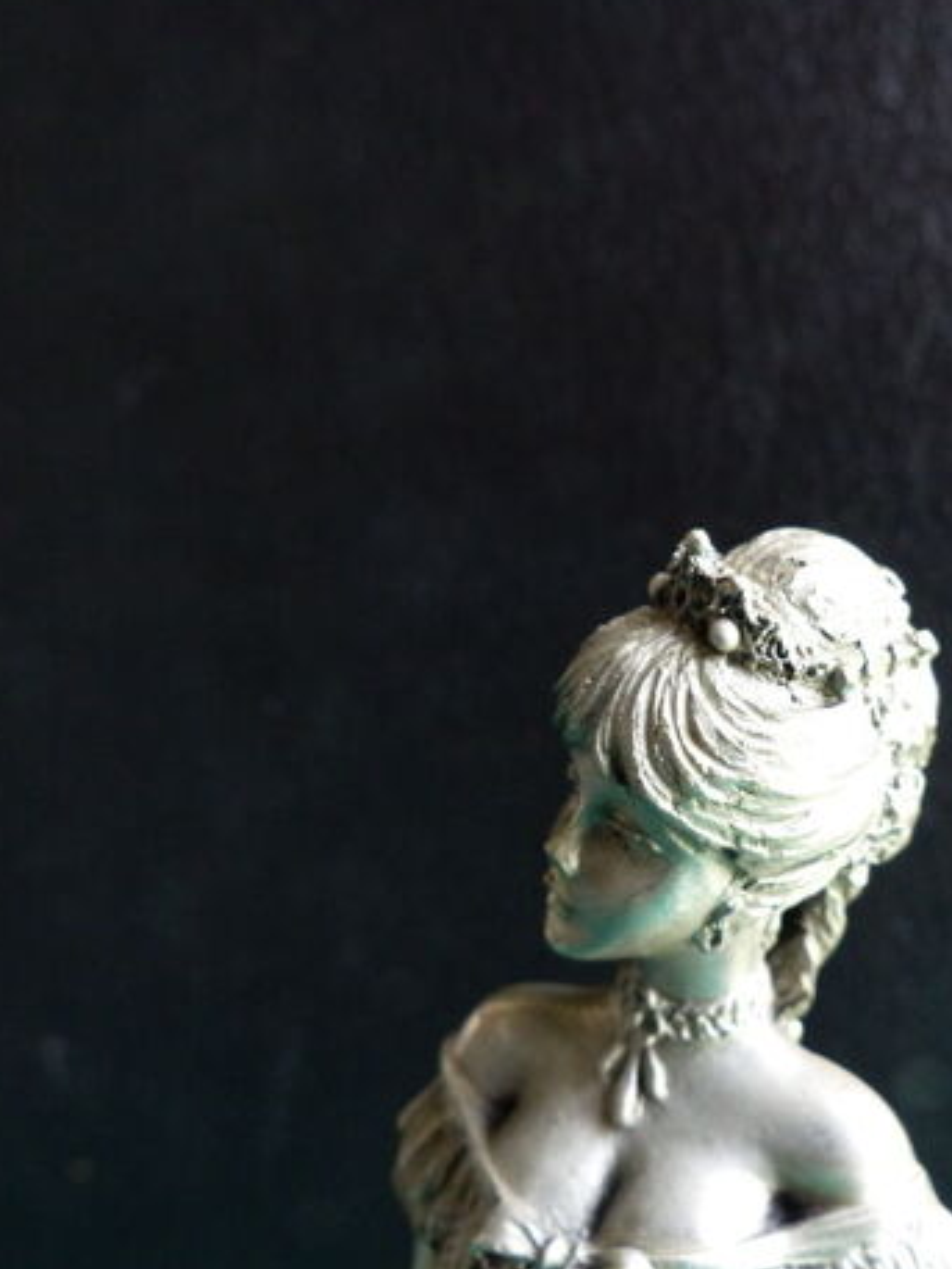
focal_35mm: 35
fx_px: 1283
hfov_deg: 40.1
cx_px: 647
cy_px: 672
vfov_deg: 52.6
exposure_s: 1/50
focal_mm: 4.5
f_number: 2.8
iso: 400
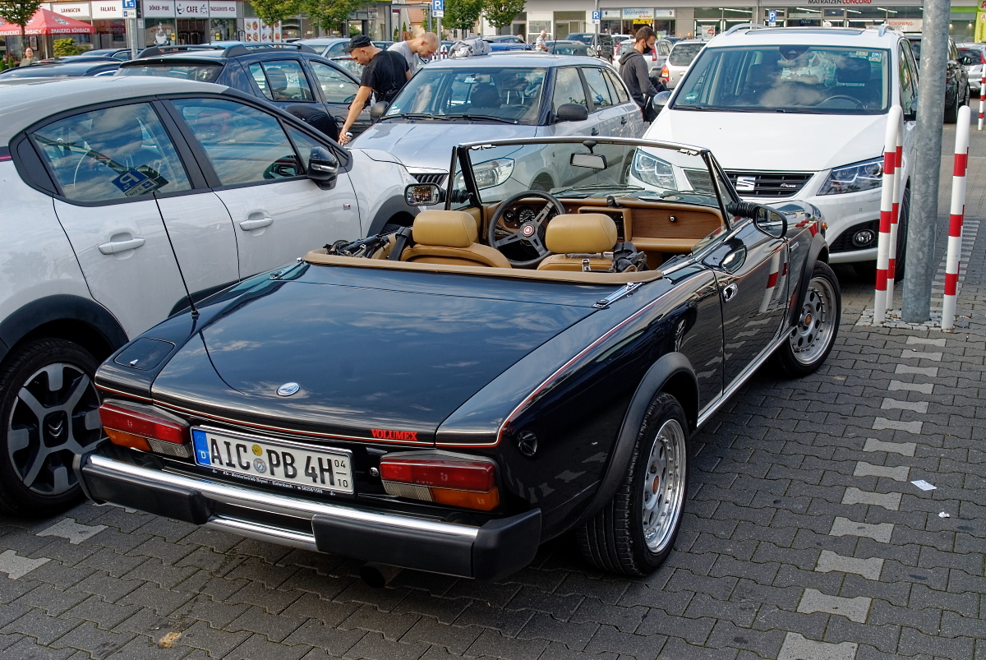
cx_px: 493
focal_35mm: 42
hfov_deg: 46.4
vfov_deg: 32.0
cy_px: 330
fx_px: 1152
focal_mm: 28
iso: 400
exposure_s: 1/100
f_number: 10
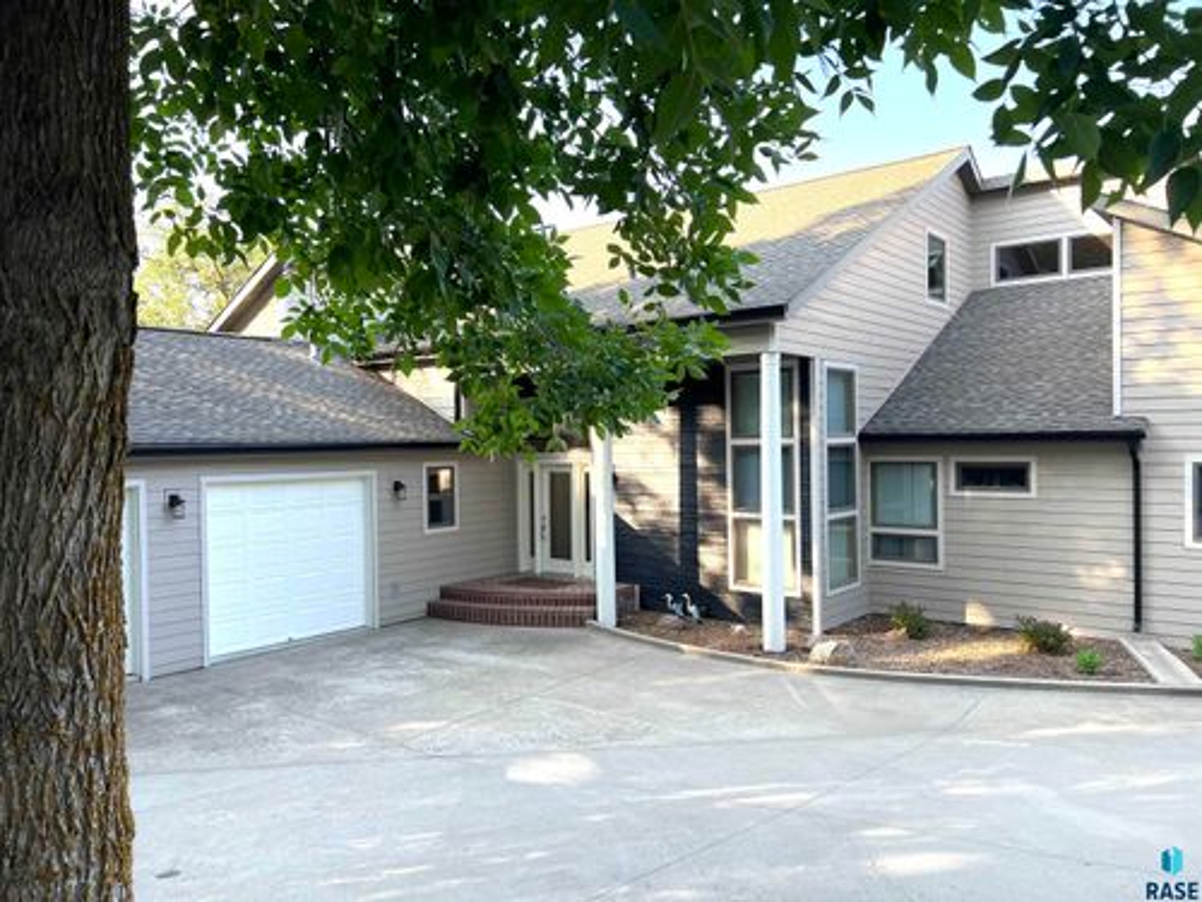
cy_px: 451
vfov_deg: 53.1
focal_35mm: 26
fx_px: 903
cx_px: 601
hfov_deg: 67.3
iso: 50
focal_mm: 5.7
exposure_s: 1/352
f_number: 1.5
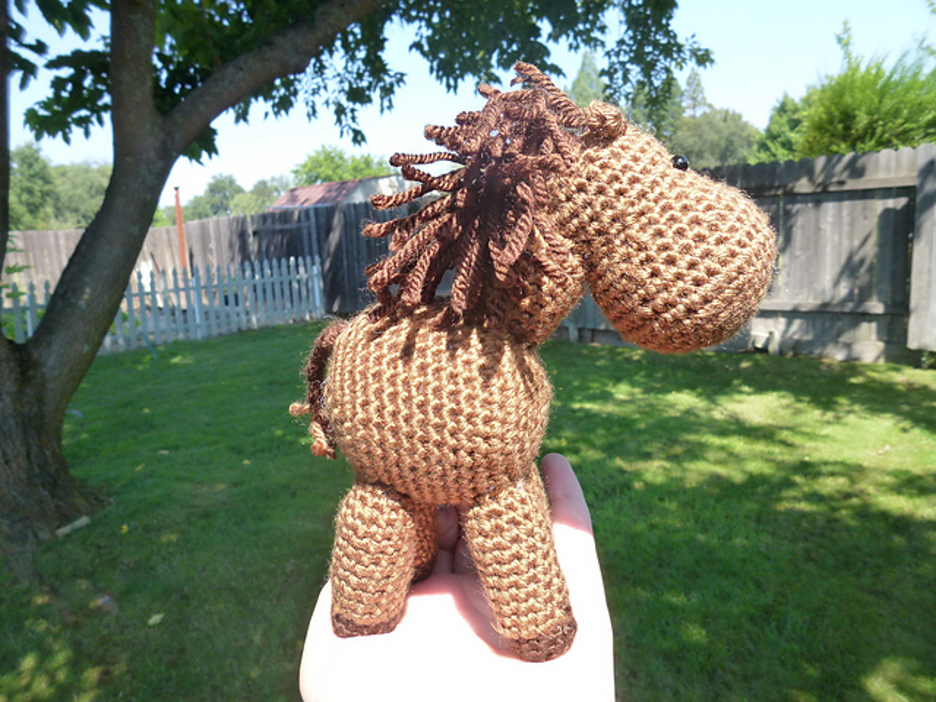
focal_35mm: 24
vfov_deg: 56.8
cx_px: 468
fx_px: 649
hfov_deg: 71.6
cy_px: 351
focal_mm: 4.3
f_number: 4
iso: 160
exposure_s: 1/250
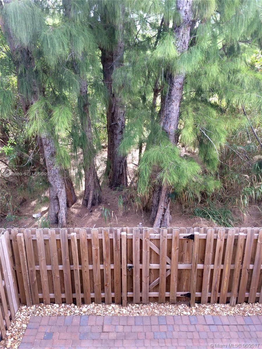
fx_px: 293
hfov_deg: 48.2
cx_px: 131
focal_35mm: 29
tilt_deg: -20.1
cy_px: 174
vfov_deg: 61.7
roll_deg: +0.0
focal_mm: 4.15
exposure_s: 1/60
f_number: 2.2
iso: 40
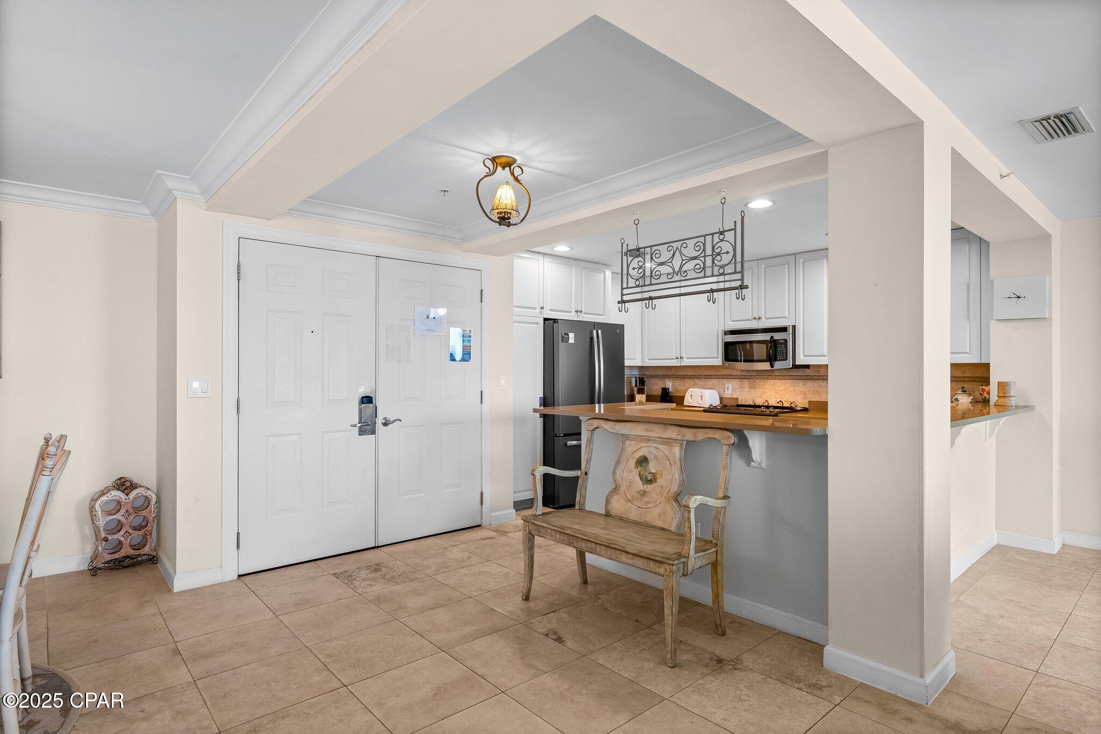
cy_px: 367
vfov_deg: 65.7
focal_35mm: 19
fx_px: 569
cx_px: 550
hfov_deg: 88.1
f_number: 8
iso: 400
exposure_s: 1/1.67
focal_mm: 18.6
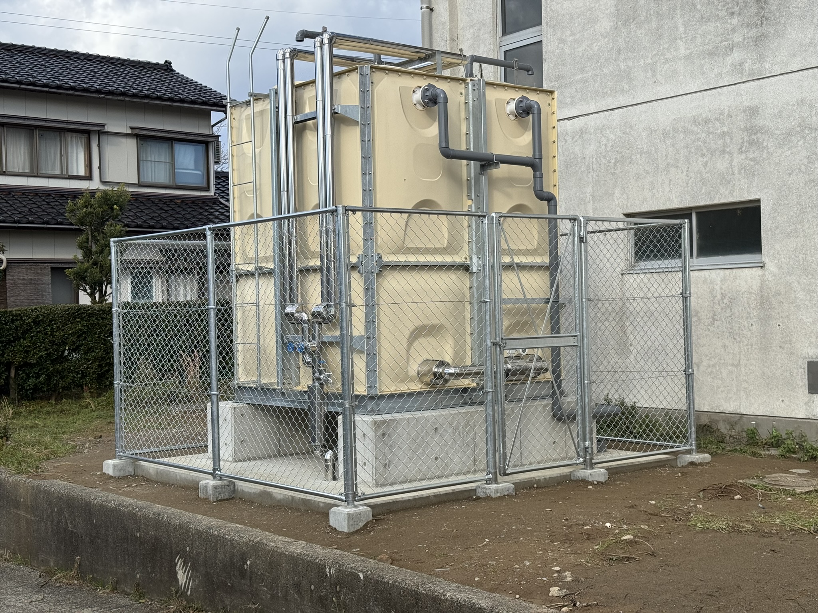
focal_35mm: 48
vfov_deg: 30.3
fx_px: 1134
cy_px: 306
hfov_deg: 39.7
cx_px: 409
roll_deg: +2.1
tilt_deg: +0.2
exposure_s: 1/2110
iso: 64
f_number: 1.78
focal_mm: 6.76
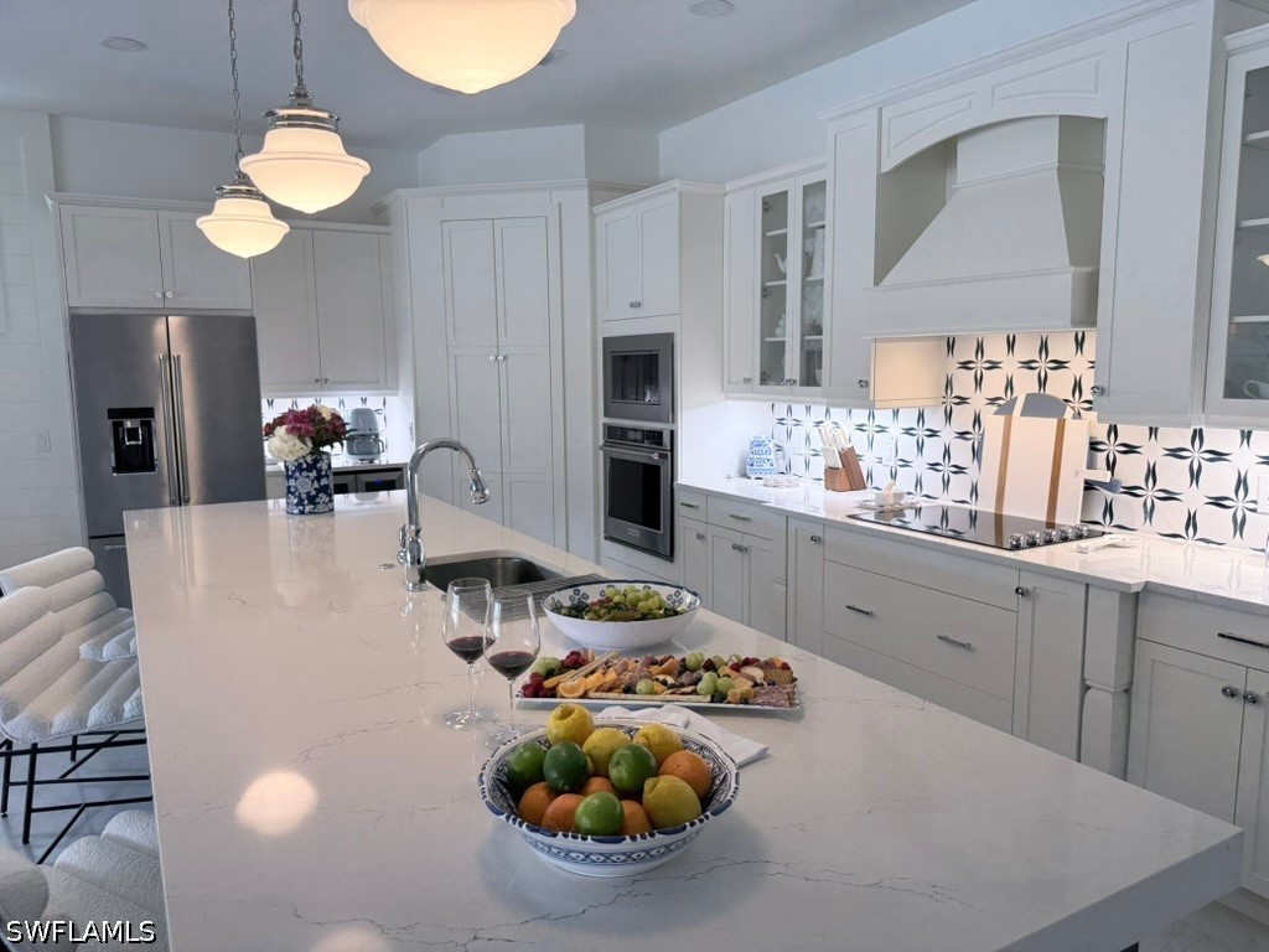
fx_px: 880
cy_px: 476
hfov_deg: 71.6
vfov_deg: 56.8
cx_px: 634
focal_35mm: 24
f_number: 1.78
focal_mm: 6.76
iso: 160
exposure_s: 1/177
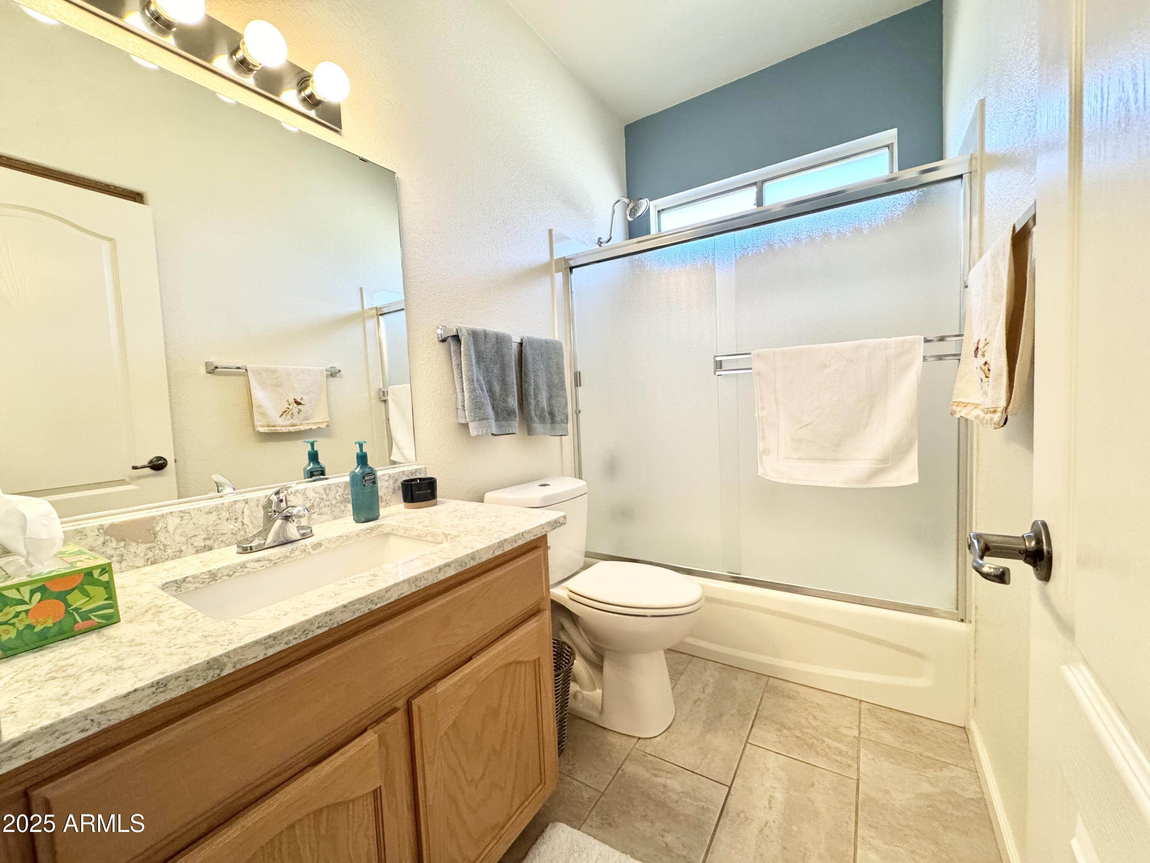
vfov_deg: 85.7
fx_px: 465
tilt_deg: -4.2
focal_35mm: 14
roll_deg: +2.4
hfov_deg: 102.1
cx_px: 575
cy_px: 432
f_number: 2.2
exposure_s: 1/120
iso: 250
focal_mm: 2.22
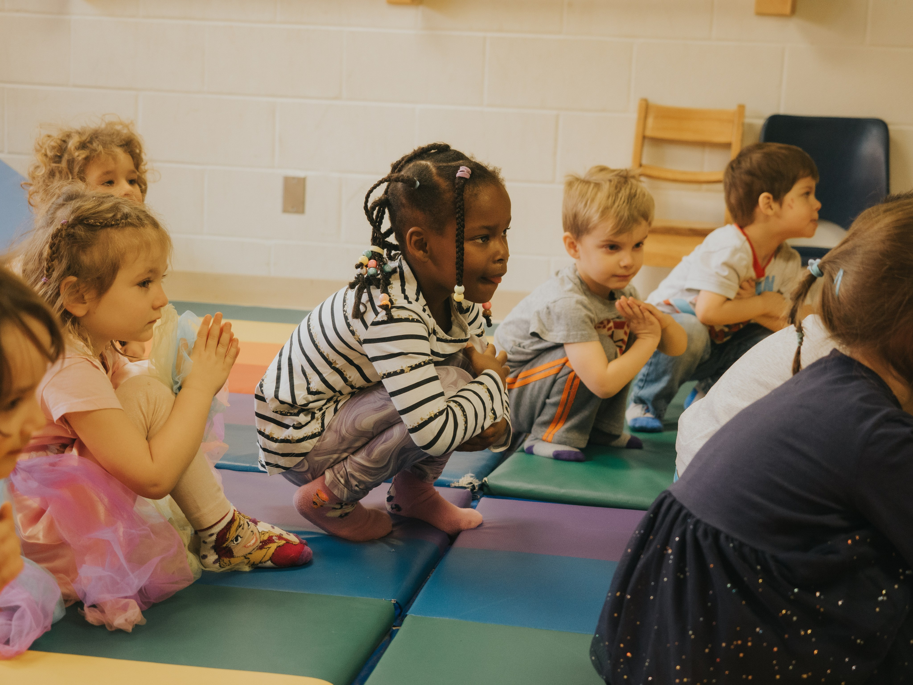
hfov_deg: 32.2
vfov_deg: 24.4
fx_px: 1583
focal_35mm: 60
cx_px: 456
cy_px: 342
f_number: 2.8
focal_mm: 30
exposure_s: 1/200
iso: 800
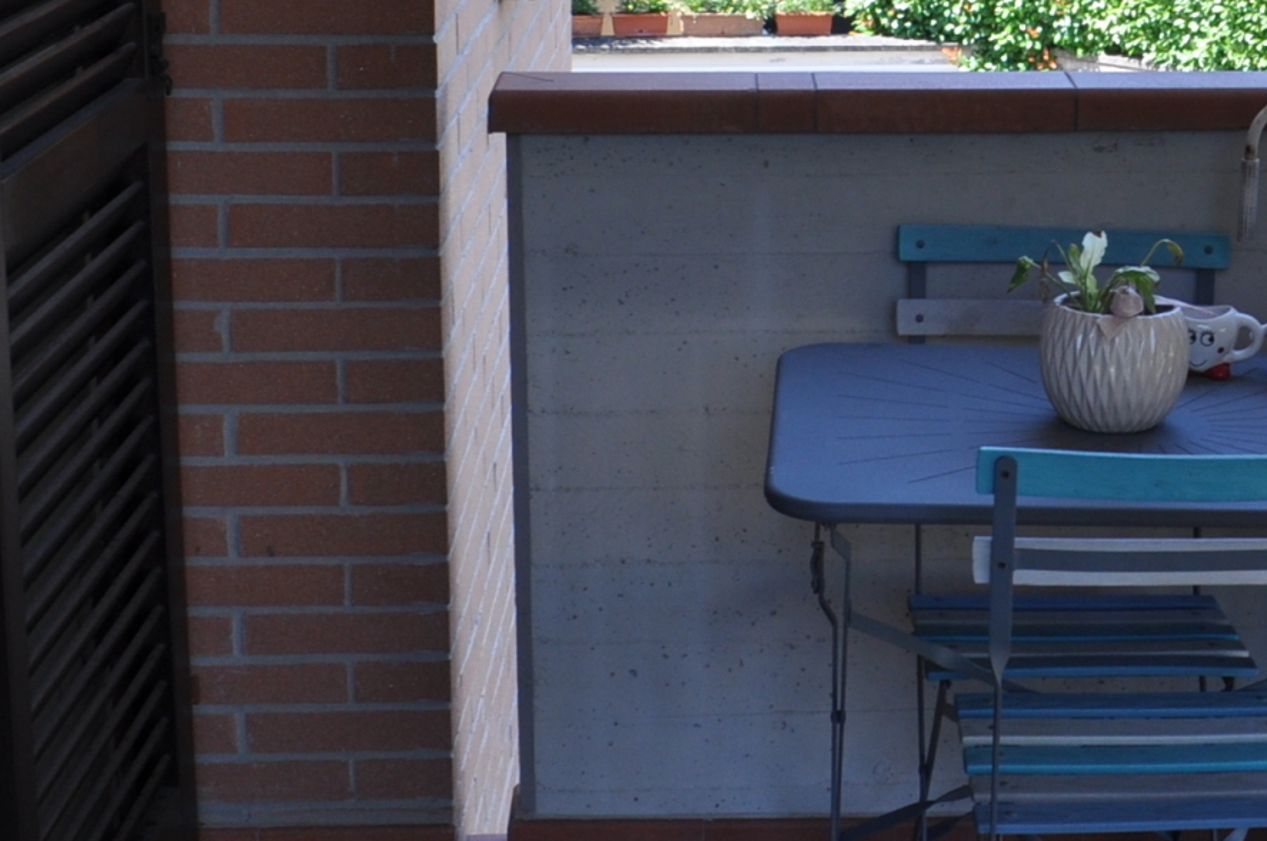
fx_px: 2741
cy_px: 102
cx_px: 1081
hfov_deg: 25.4
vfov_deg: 17.2
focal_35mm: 78
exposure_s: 1/60
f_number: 8
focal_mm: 18
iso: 220
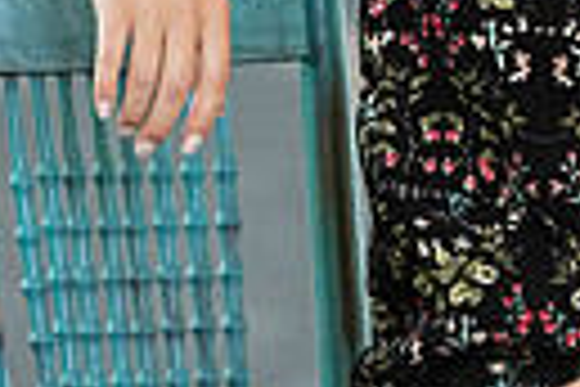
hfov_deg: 2.5
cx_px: 576
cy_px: -272
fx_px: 13081
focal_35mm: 812
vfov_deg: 1.7
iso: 640
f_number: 3.5
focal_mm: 180
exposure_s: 1/200
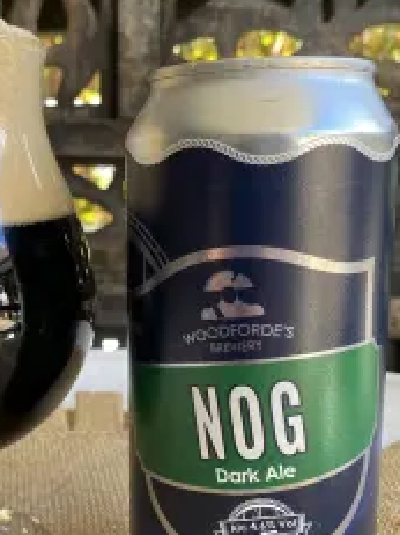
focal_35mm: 45
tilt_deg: -9.9
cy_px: 292
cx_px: 72
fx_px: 694
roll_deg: +1.3
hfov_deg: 31.2
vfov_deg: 42.1
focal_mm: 4.25
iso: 80
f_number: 1.8
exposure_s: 1/122
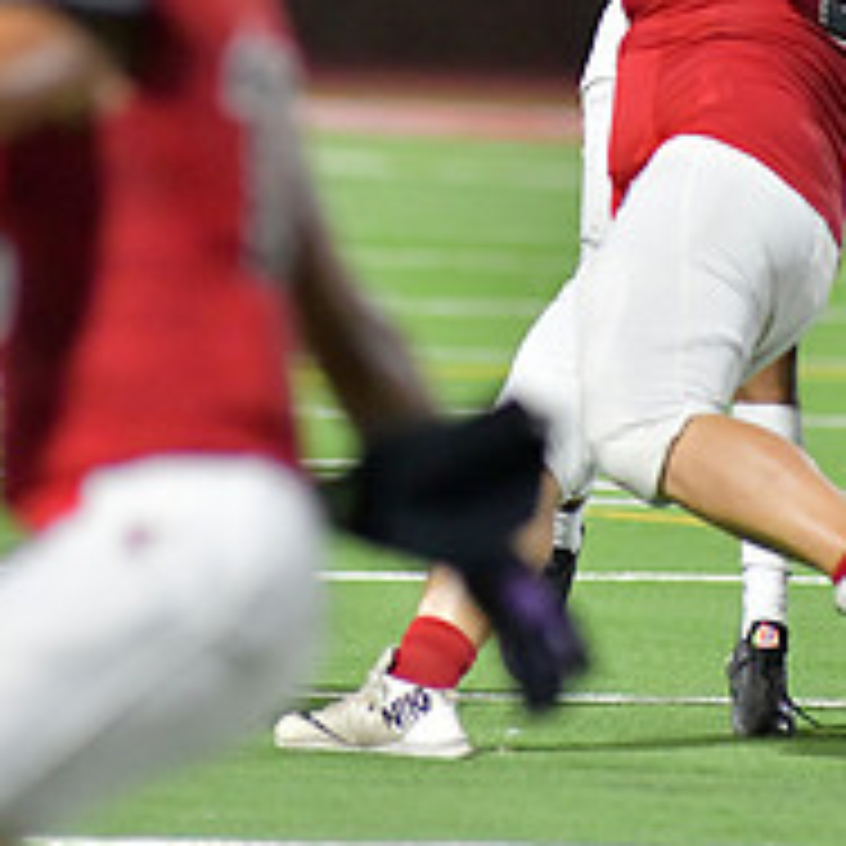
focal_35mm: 785
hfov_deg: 2.2
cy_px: 70
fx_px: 21705
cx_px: 500
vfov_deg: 2.2
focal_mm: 300
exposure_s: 1/1250
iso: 10000
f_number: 4
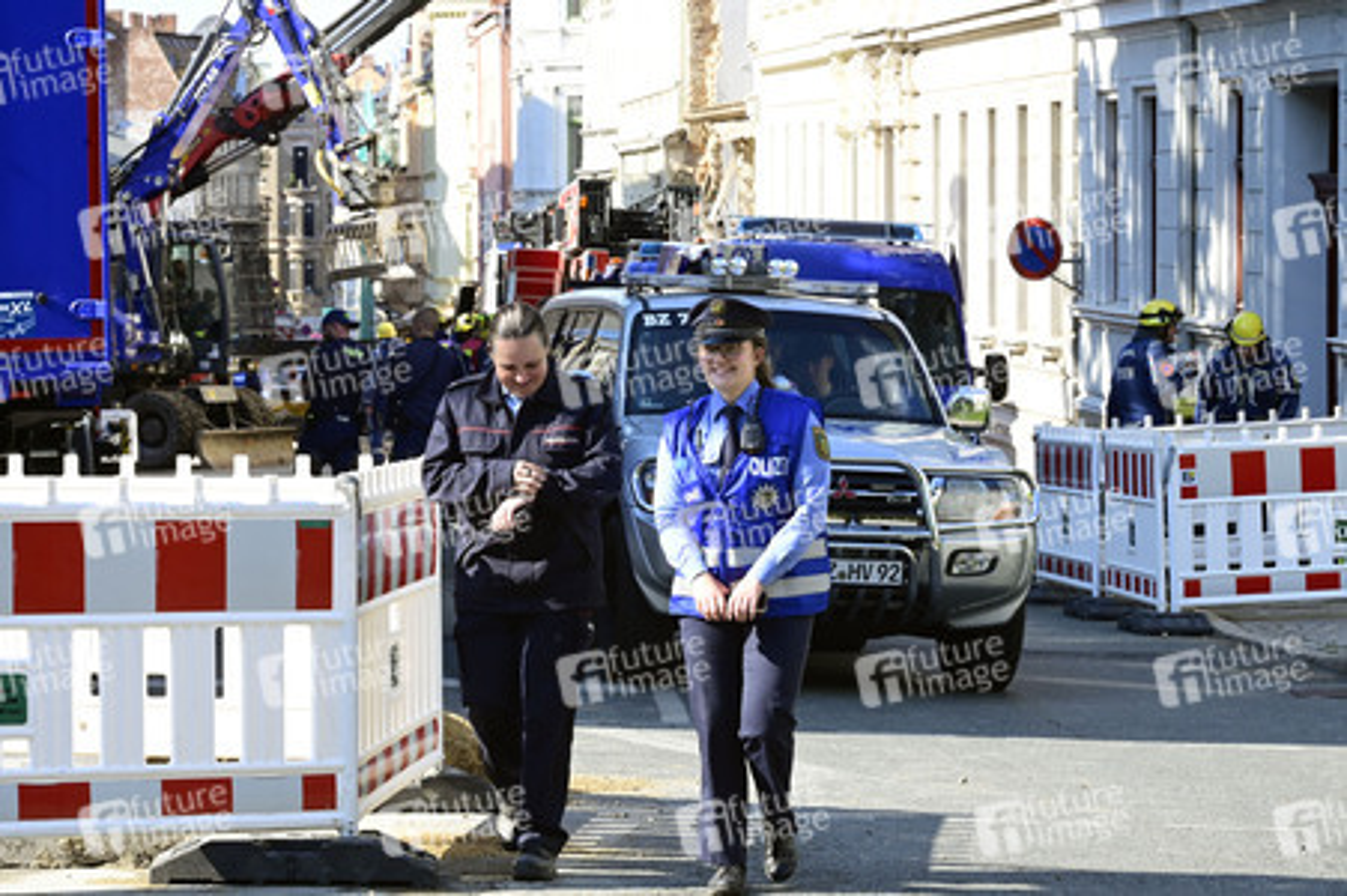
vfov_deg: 10.1
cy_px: 448
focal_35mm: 135
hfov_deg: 15.2
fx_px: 5047
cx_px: 674
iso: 1250
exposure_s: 1/200
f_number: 16
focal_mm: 135
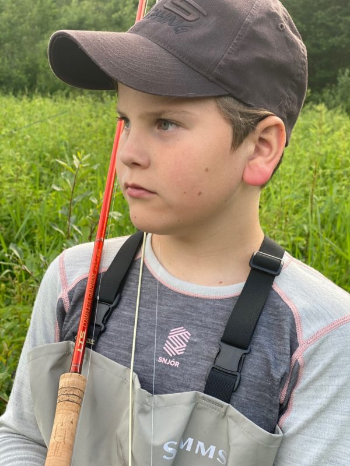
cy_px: 233
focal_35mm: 52
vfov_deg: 36.8
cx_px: 175
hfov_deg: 28.0
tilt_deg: -9.0
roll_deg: -3.8
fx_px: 701
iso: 32
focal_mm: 6
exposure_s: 1/122
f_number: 2
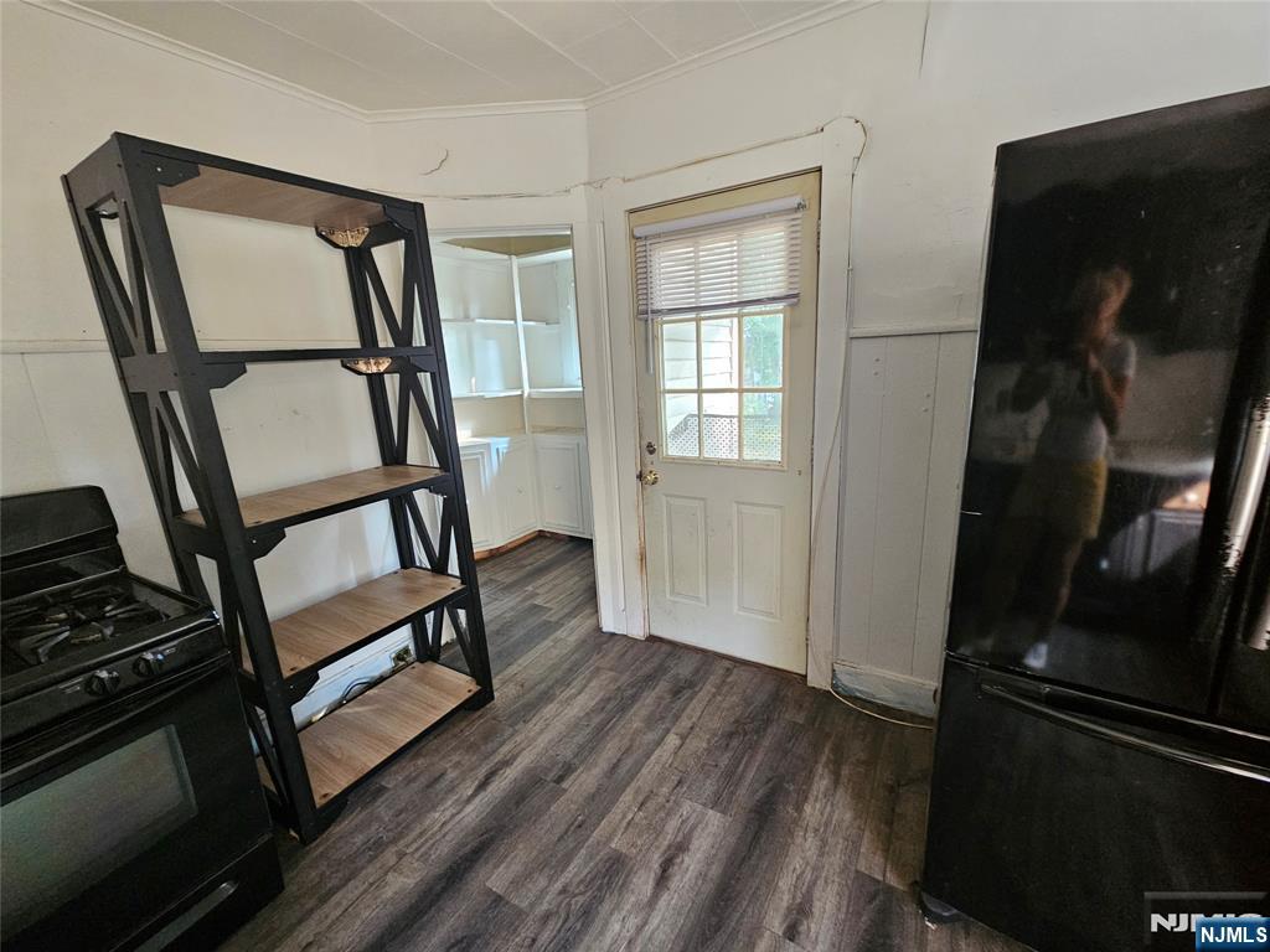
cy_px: 476
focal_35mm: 13
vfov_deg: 89.9
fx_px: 477
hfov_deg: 106.2
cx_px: 635
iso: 400
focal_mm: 2.2
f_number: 2.2
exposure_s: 1/30
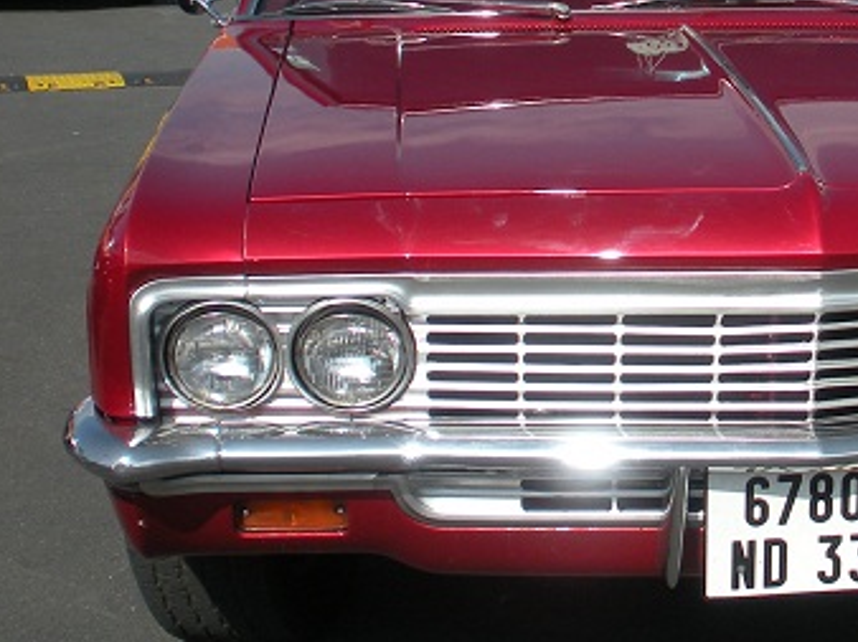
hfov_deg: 22.5
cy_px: 4
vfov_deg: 17.0
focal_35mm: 85
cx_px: 779
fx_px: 2105
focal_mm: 6.3
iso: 64
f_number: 3.5
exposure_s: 1/980
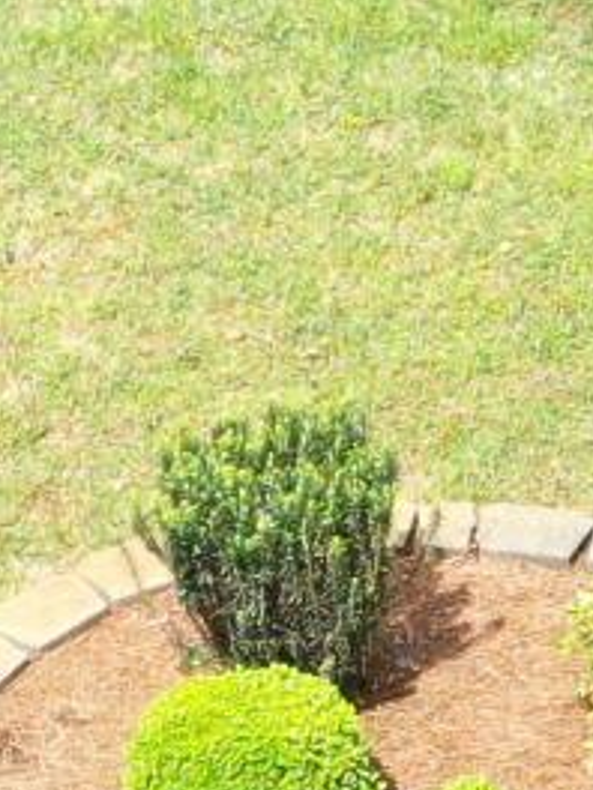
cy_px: 643
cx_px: 800
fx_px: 6989
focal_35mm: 306
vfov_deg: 6.5
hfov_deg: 4.8
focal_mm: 10.26
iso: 100
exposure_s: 1/160
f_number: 4.5
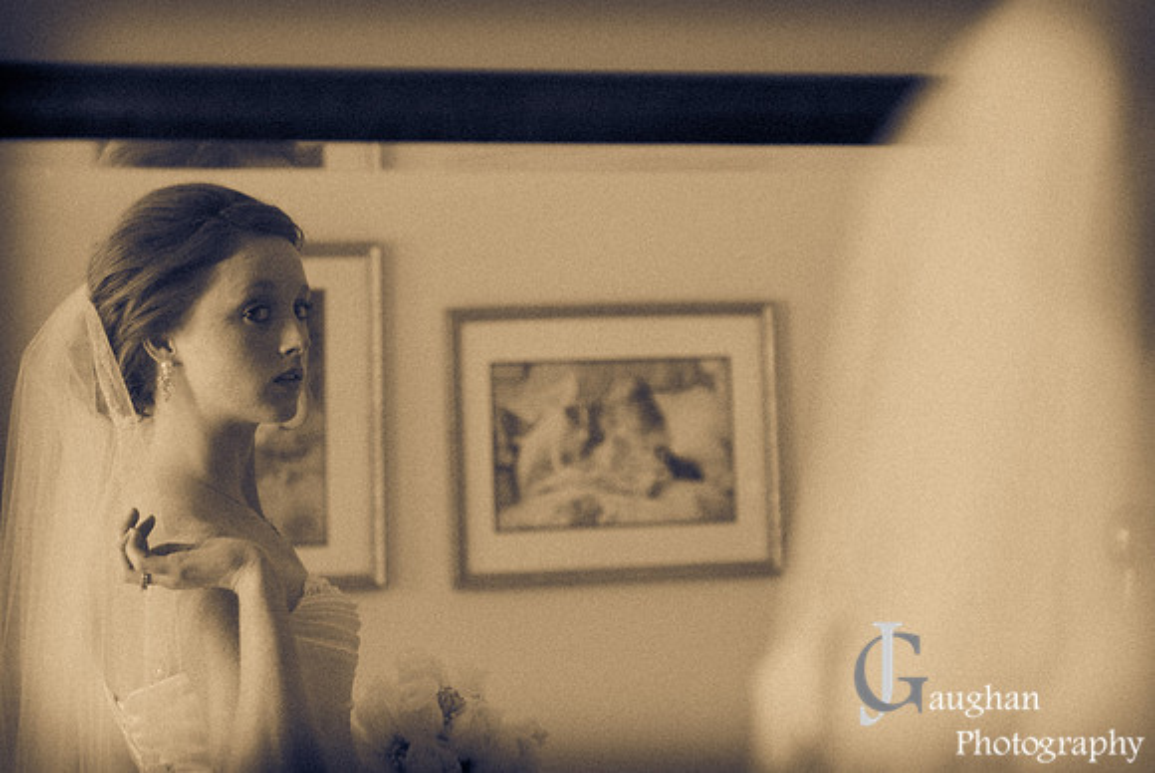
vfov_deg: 13.9
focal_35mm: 99
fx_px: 3179
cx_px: 578
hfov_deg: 20.6
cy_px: 386
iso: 1000
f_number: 2.8
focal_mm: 66
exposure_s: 1/125
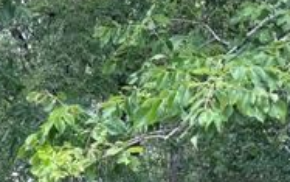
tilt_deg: -2.9
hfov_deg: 13.2
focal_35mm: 151
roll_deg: +0.2
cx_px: -121
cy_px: 289
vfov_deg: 8.5
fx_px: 1194
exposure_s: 1/121
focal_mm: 5.96
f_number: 1.6
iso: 32
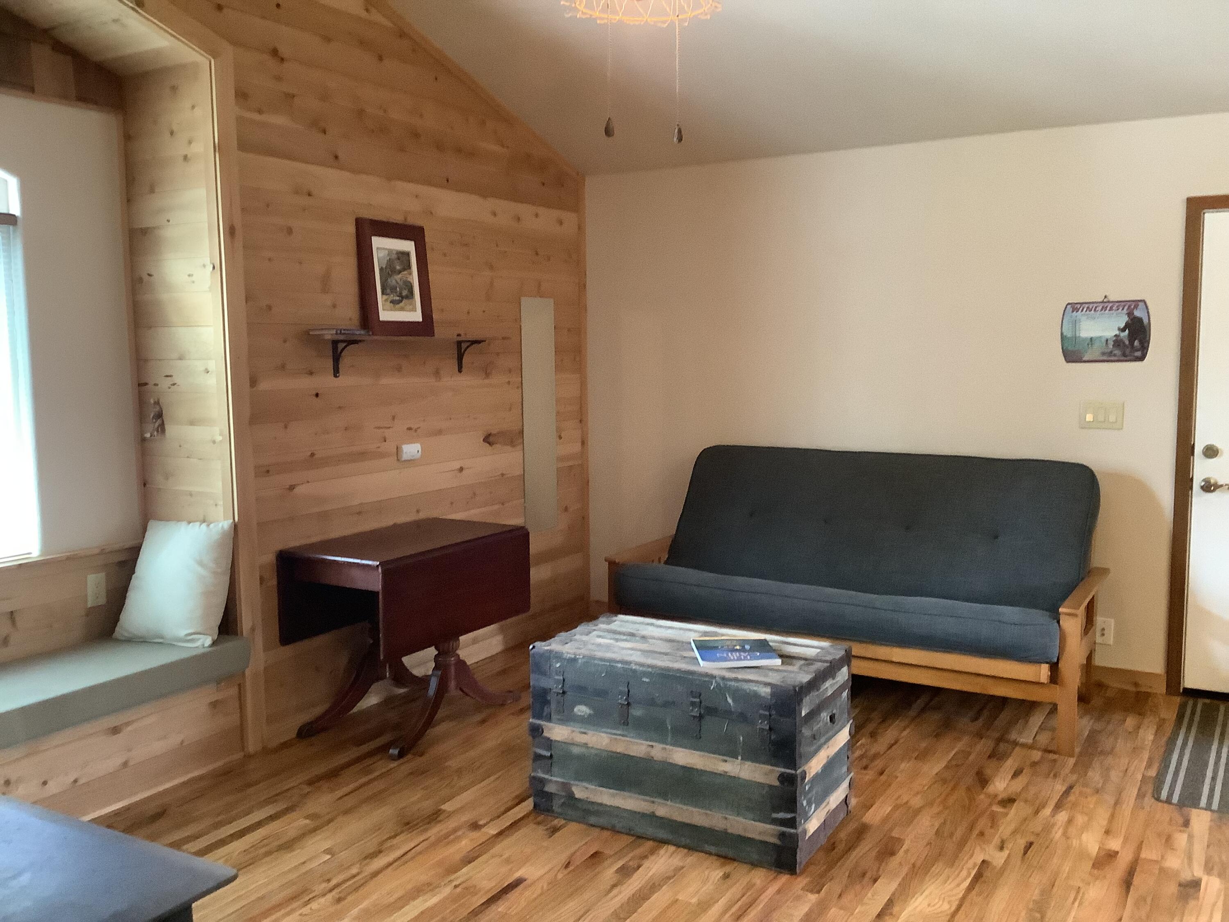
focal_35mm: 31
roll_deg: +0.8
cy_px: 461
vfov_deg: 45.4
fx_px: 1101
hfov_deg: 58.4
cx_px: 614
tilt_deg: -6.4
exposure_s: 1/25
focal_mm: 3.3
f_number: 2.4
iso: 500
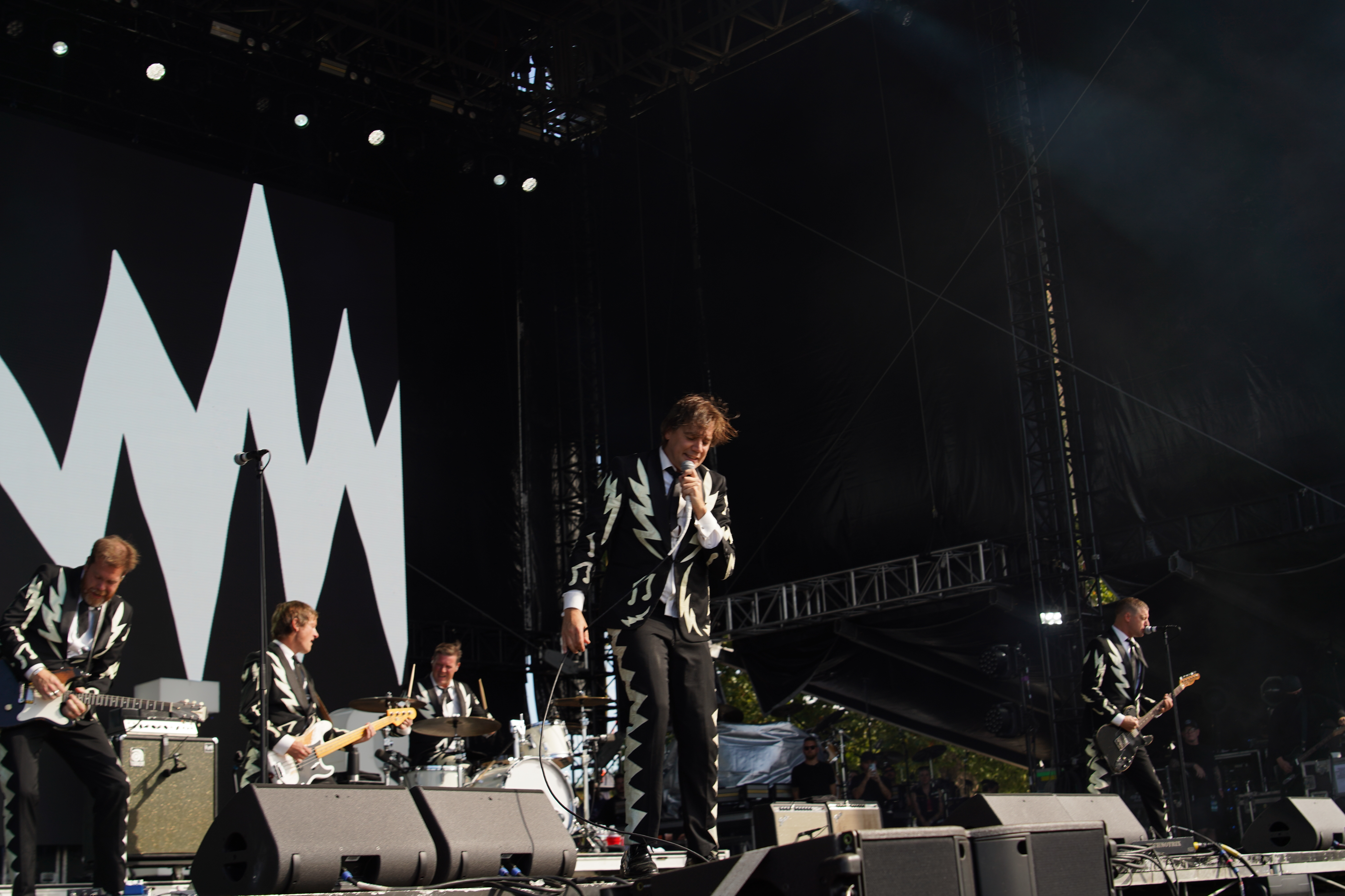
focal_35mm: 44
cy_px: 448
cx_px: 672
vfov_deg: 30.5
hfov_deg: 44.5
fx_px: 1644
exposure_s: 1/250
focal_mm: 44
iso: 100
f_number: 6.3
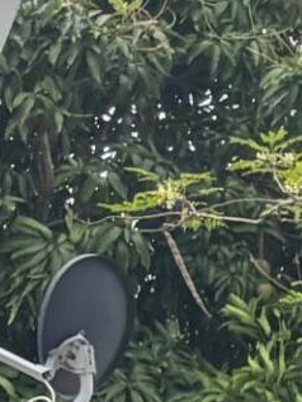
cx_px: 1802
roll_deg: +1.3
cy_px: 1040
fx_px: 2534
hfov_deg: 4.8
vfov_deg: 8.2
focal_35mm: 218
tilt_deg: -9.5
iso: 80
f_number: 1.78
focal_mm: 6.76
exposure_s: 1/1456
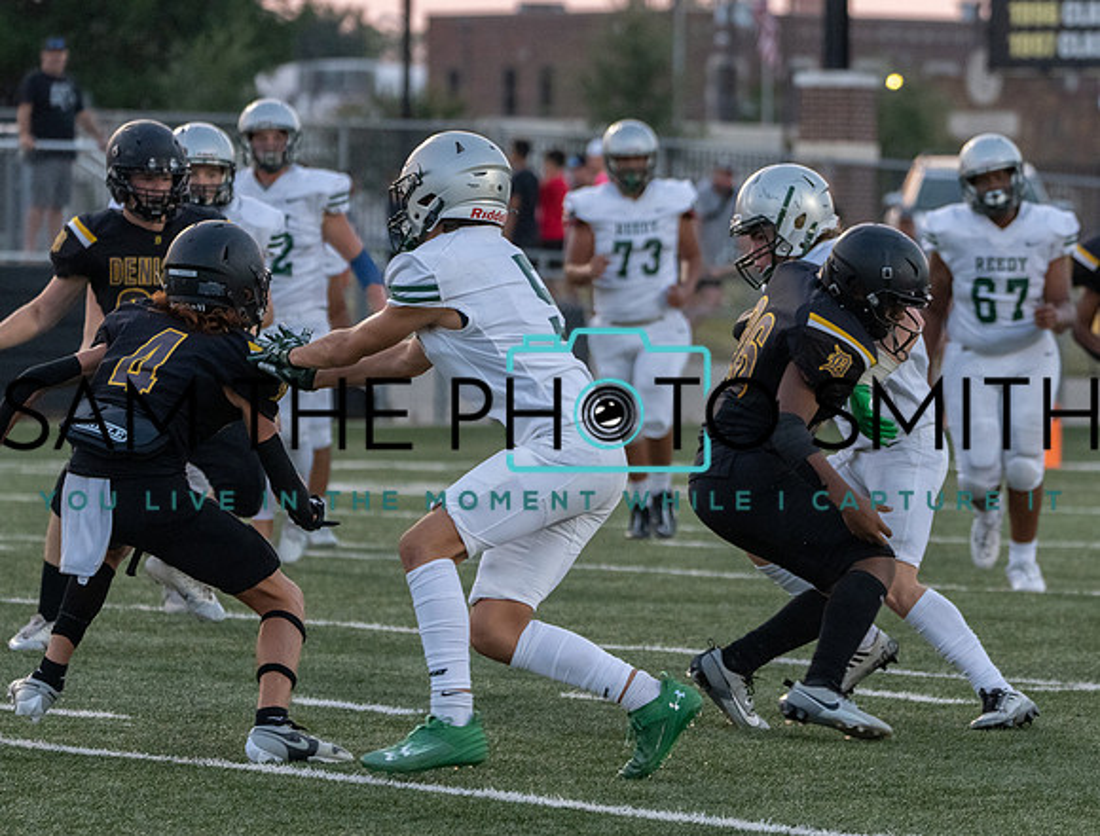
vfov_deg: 5.3
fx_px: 9071
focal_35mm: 284
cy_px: 453
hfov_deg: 6.9
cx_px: 782
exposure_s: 1/1000
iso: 4000
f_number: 5.6
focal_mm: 203
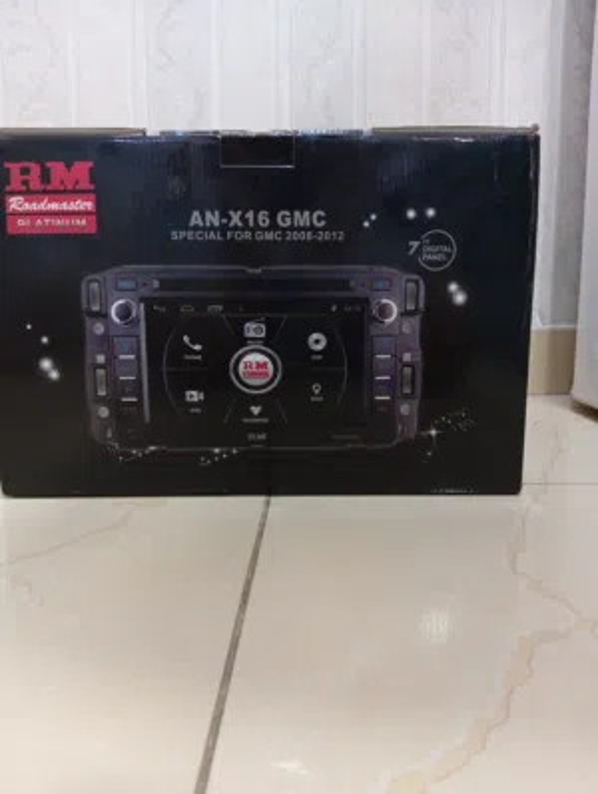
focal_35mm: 26
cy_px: 397
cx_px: 299
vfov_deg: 67.2
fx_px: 597
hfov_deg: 53.2
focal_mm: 3.96
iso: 649
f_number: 1.8
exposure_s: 1/20
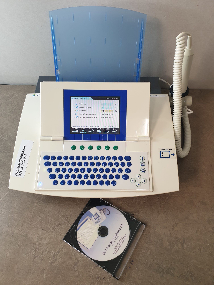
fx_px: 214
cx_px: 107
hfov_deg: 53.1
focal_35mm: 26
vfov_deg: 67.3
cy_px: 142
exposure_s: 1/50
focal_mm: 4.3
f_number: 2.4
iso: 125
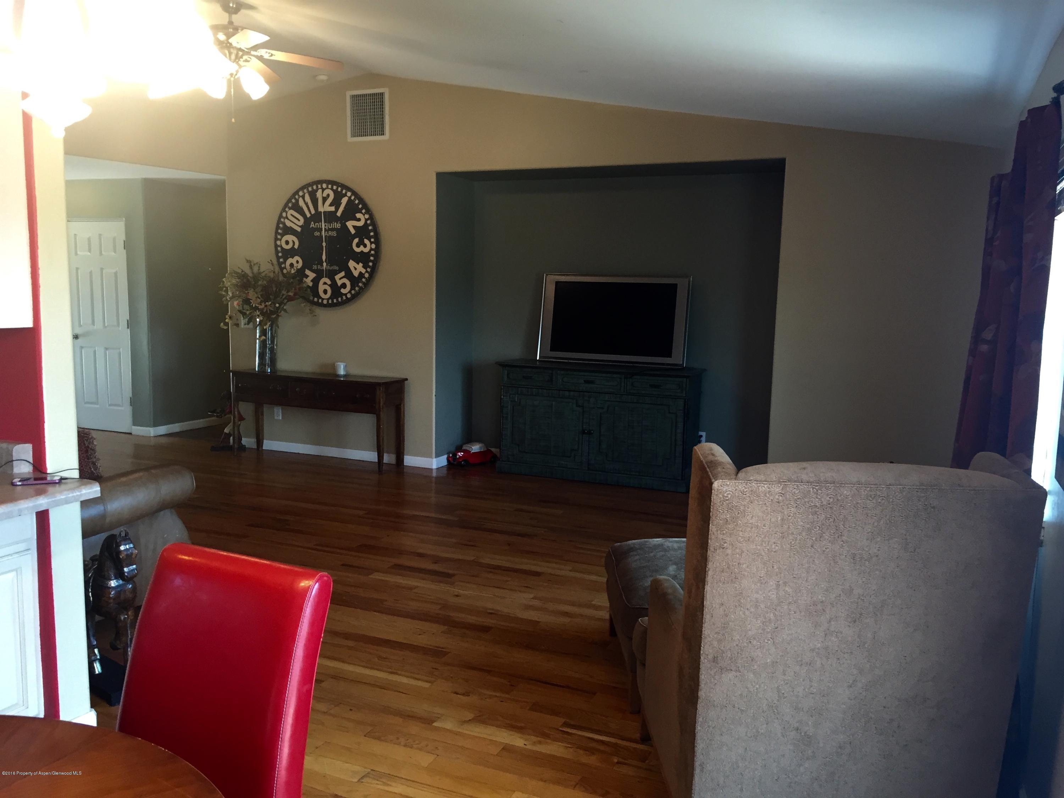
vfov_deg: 48.2
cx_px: 532
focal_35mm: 29
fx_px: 891
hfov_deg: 61.7
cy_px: 399
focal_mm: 4.15
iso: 64
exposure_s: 1/30
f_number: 2.2
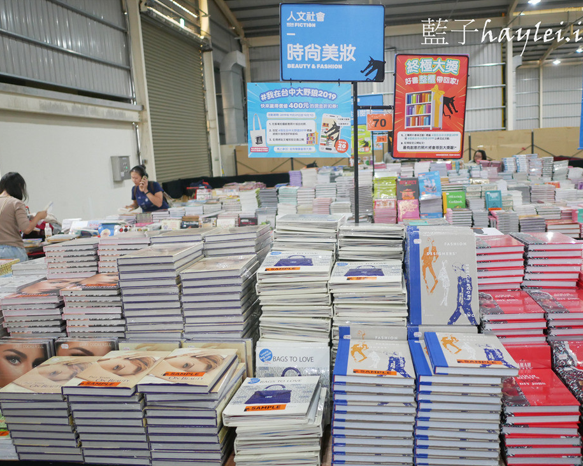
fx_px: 552
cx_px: 312
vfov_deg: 45.8
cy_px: 237
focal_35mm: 32
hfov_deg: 55.6
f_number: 1.7
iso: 1250
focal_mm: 15
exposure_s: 1/60
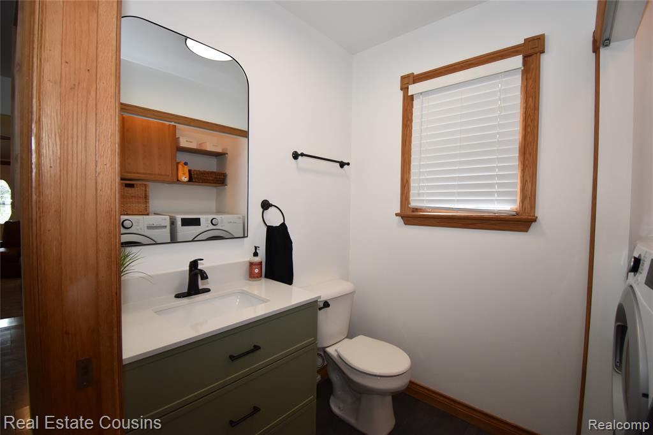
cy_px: 218
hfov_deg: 100.4
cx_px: 326
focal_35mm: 15
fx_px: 272
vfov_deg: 77.3
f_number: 5
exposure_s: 1/200
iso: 720
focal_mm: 10
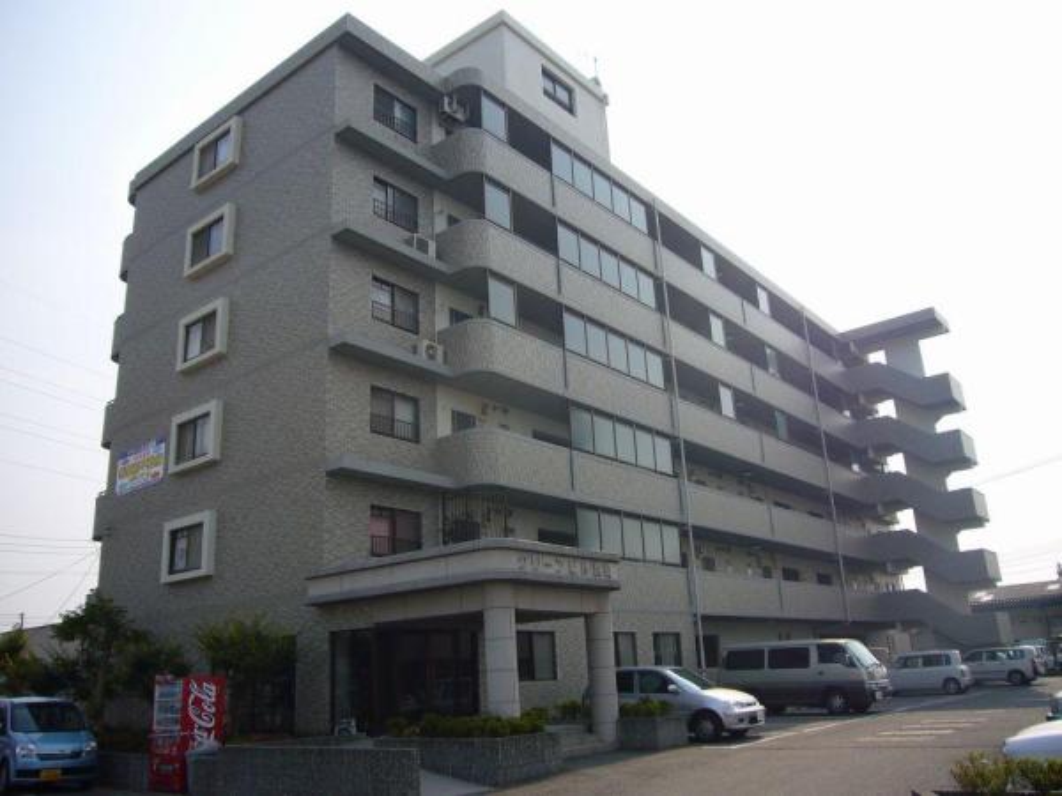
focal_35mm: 28
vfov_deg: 49.7
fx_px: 859
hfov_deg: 63.4
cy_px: 398
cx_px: 531
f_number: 5.6
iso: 80
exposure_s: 1/320
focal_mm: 4.6
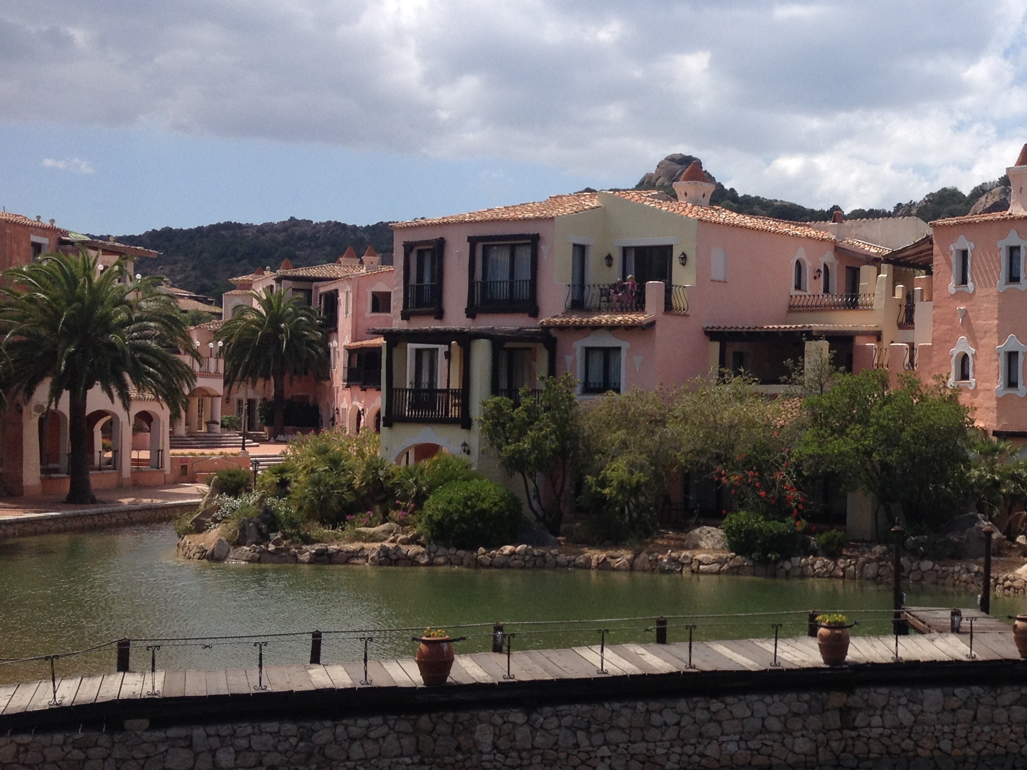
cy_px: 373
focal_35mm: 62
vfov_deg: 23.6
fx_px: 1839
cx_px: 902
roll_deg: -0.9
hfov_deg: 30.0
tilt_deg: -2.3
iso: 50
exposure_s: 1/1972
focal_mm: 4.28
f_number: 2.4
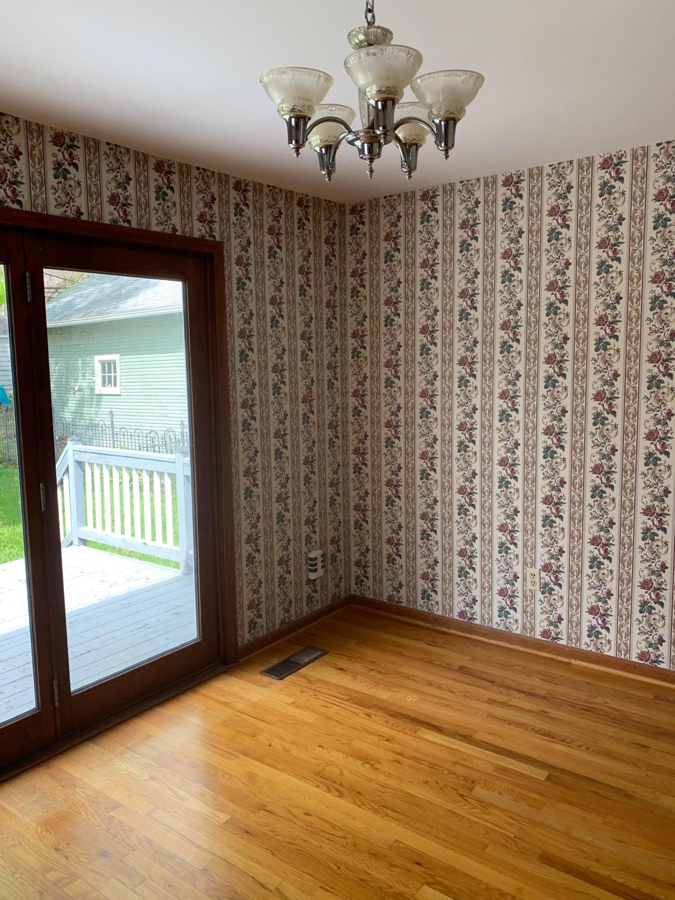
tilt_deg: -5.6
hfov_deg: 53.1
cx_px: 338
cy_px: 450
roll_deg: +1.6
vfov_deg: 67.3
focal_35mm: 26
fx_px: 676
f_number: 1.8
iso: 25
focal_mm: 4.25
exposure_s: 1/121
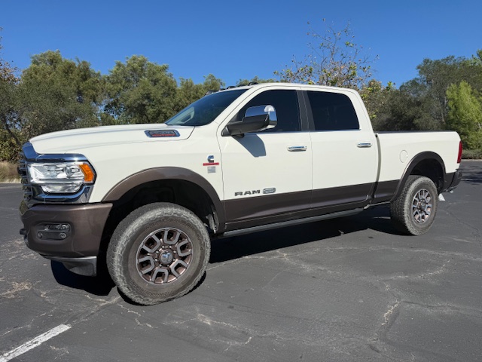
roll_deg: +1.4
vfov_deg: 56.8
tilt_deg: -3.9
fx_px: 334
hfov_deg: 71.6
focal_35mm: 24
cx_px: 241
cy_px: 181
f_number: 1.78
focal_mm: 6.76
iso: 80
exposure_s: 1/8130
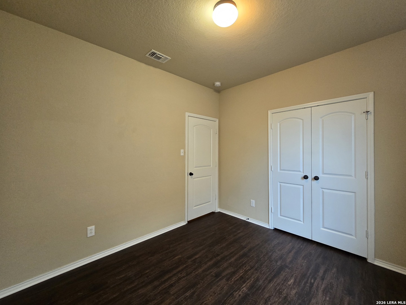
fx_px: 152
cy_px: 152
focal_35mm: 13
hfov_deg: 106.2
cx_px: 203
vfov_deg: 89.9
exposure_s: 1/60
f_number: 2.2
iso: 320
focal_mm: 2.2
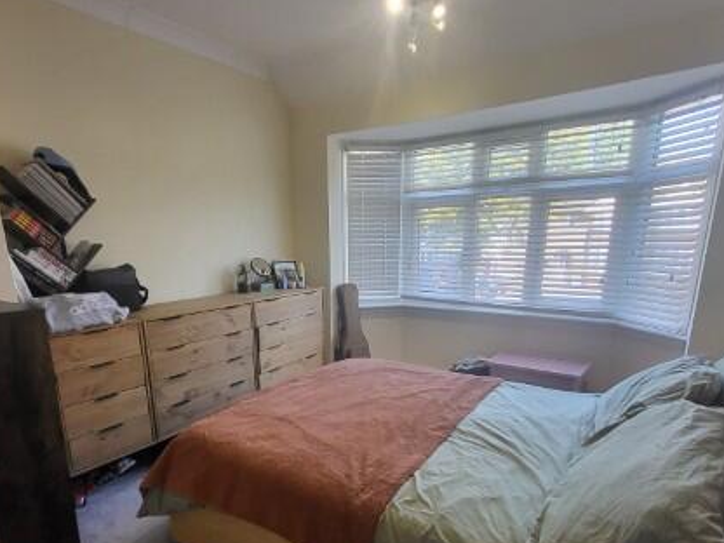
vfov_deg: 64.9
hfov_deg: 81.7
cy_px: 345
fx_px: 418
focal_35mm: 20
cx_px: 345
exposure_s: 1/50
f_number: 2.2
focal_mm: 1.74
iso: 125
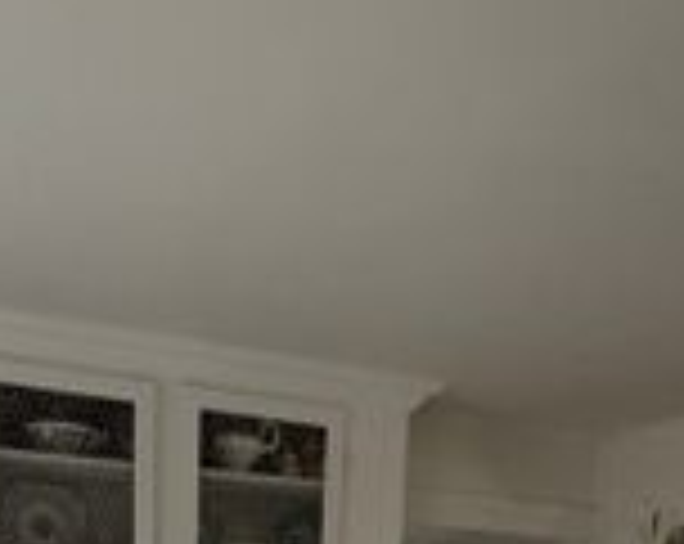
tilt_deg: -10.1
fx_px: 1091
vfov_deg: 21.6
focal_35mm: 54
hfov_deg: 34.8
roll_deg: -1.3
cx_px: 320
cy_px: 890
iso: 320
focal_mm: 2.22
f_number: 2.2
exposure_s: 1/68
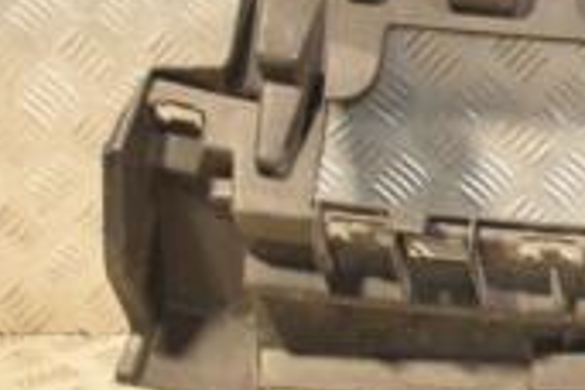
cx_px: 941
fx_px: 2141
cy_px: -24
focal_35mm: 132
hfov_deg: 14.3
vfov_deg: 10.3
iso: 800
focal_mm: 25
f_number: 5
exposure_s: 1/160
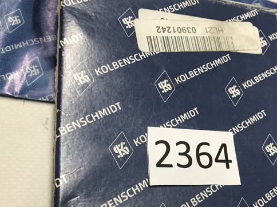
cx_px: 171
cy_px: 136
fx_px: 296
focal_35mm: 37
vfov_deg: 38.2
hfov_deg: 49.8
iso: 25
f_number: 1.8
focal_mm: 3.99
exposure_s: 1/33
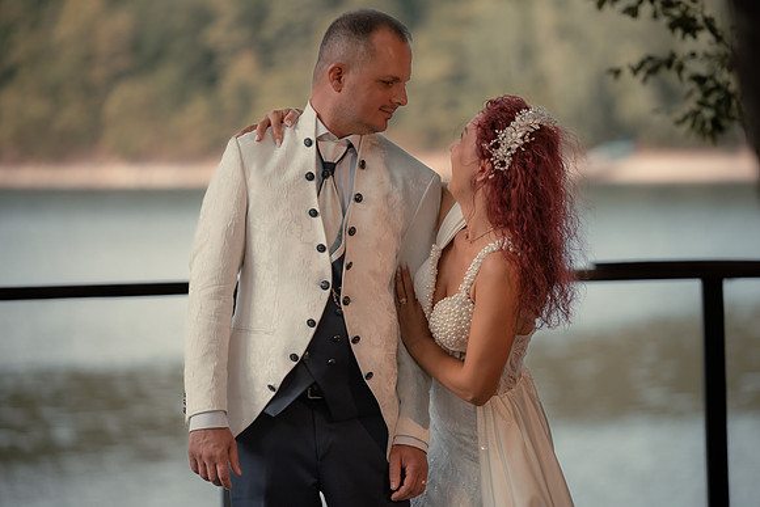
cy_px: 254
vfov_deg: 8.7
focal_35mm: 158
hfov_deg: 13.0
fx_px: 3337
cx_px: 400
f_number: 2.8
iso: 500
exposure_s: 1/250
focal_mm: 150
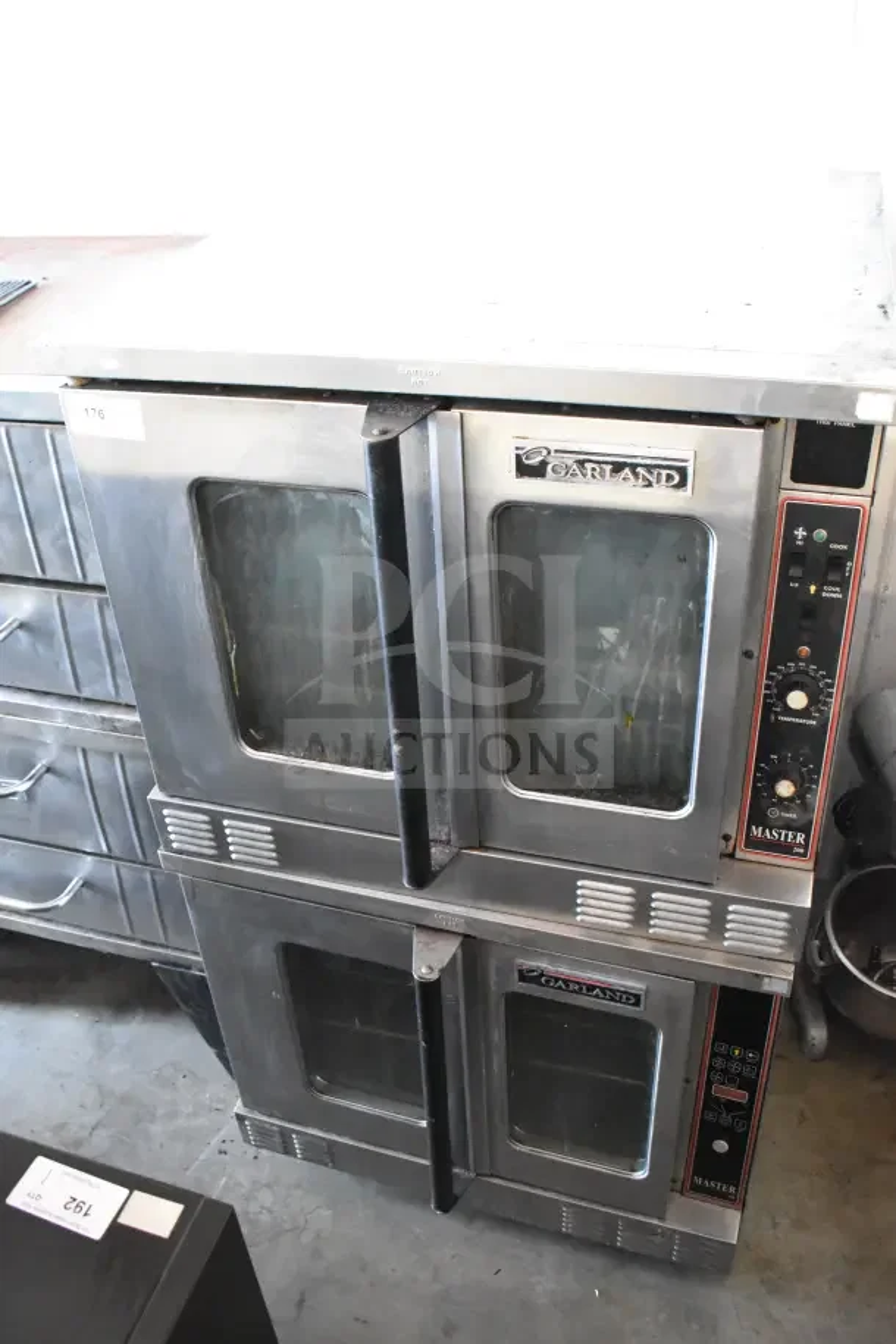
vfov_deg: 61.9
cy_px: 672
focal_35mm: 30
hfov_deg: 43.6
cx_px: 448
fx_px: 1120
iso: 6400
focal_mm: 20
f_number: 3.5
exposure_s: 1/40
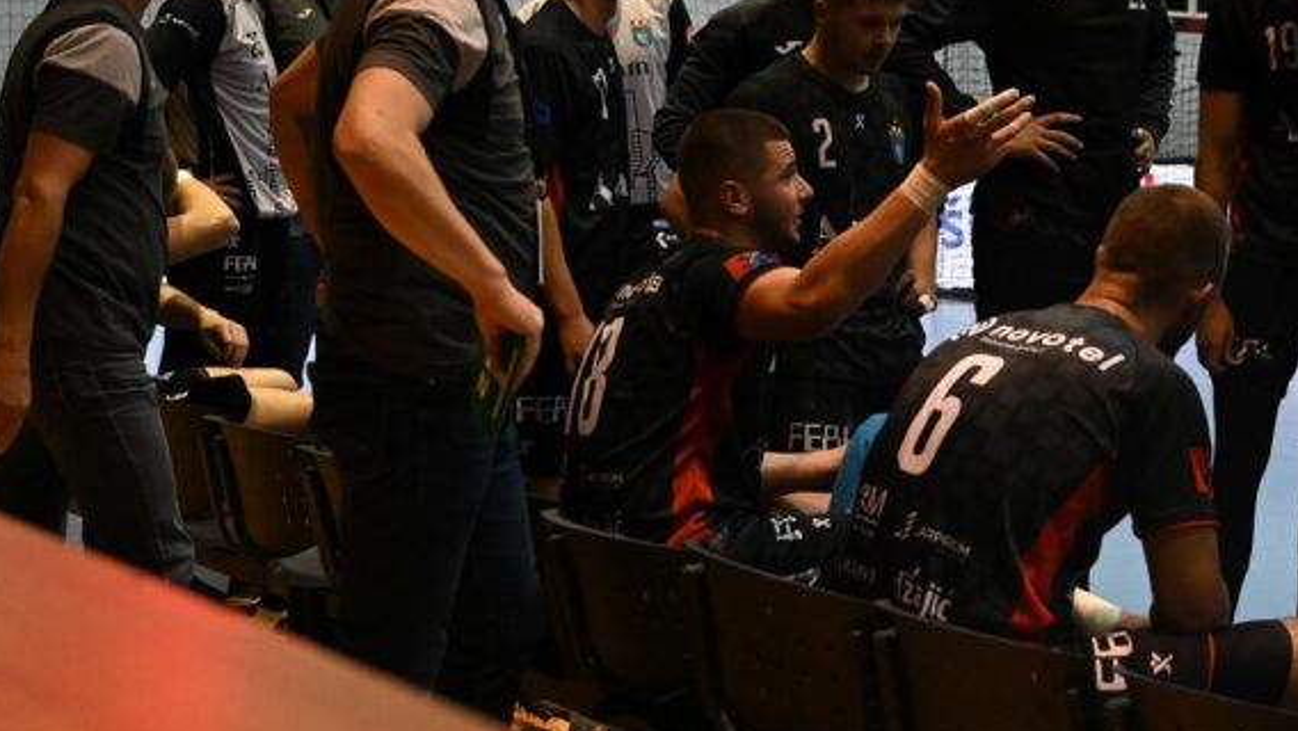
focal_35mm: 83
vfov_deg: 14.5
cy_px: 132
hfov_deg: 25.3
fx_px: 2858
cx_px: 976
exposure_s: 1/800
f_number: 4
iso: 5000
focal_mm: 44
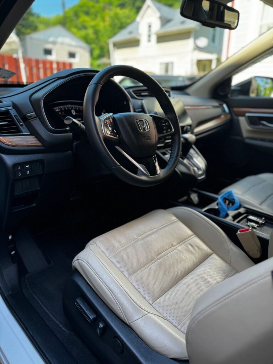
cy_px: 182
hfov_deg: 56.8
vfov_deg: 71.6
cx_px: 136
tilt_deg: -18.4
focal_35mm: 24
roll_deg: -1.7
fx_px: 252
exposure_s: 1/121
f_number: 1.78
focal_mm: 6.76
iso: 50
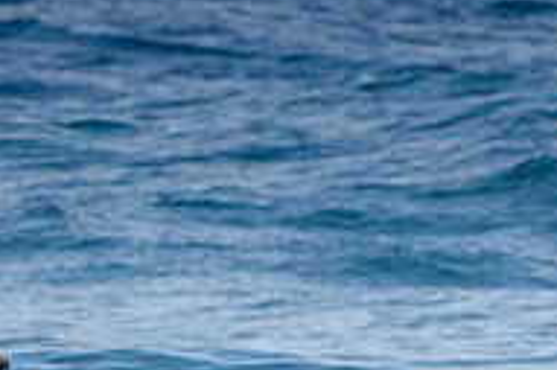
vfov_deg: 0.7
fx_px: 28830
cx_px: 68
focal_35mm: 1865
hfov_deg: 1.1
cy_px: 621
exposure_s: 1/2000
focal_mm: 500
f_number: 5.6
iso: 125
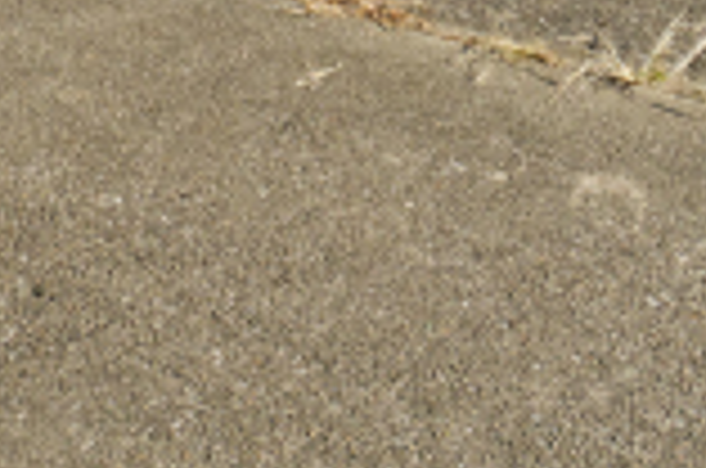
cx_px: -40
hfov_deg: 20.9
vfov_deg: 12.0
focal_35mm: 93
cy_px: -621
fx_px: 1828
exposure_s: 1/500
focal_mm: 13
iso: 400
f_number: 8
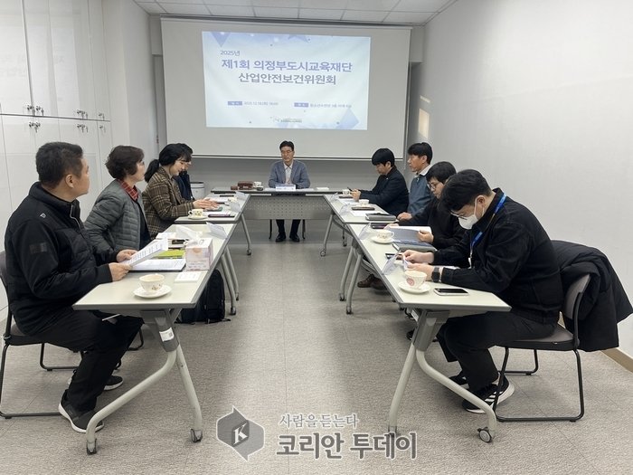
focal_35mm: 26
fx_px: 475
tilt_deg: -13.3
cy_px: 238
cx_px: 316
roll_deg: -1.3
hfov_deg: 67.3
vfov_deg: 53.1
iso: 64
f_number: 1.6
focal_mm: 5.1
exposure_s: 1/120
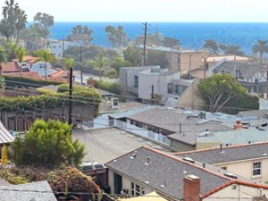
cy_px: 135
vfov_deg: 16.0
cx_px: 190
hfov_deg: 21.2
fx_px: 712
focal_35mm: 92
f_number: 4
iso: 100
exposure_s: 1/120
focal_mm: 10.26
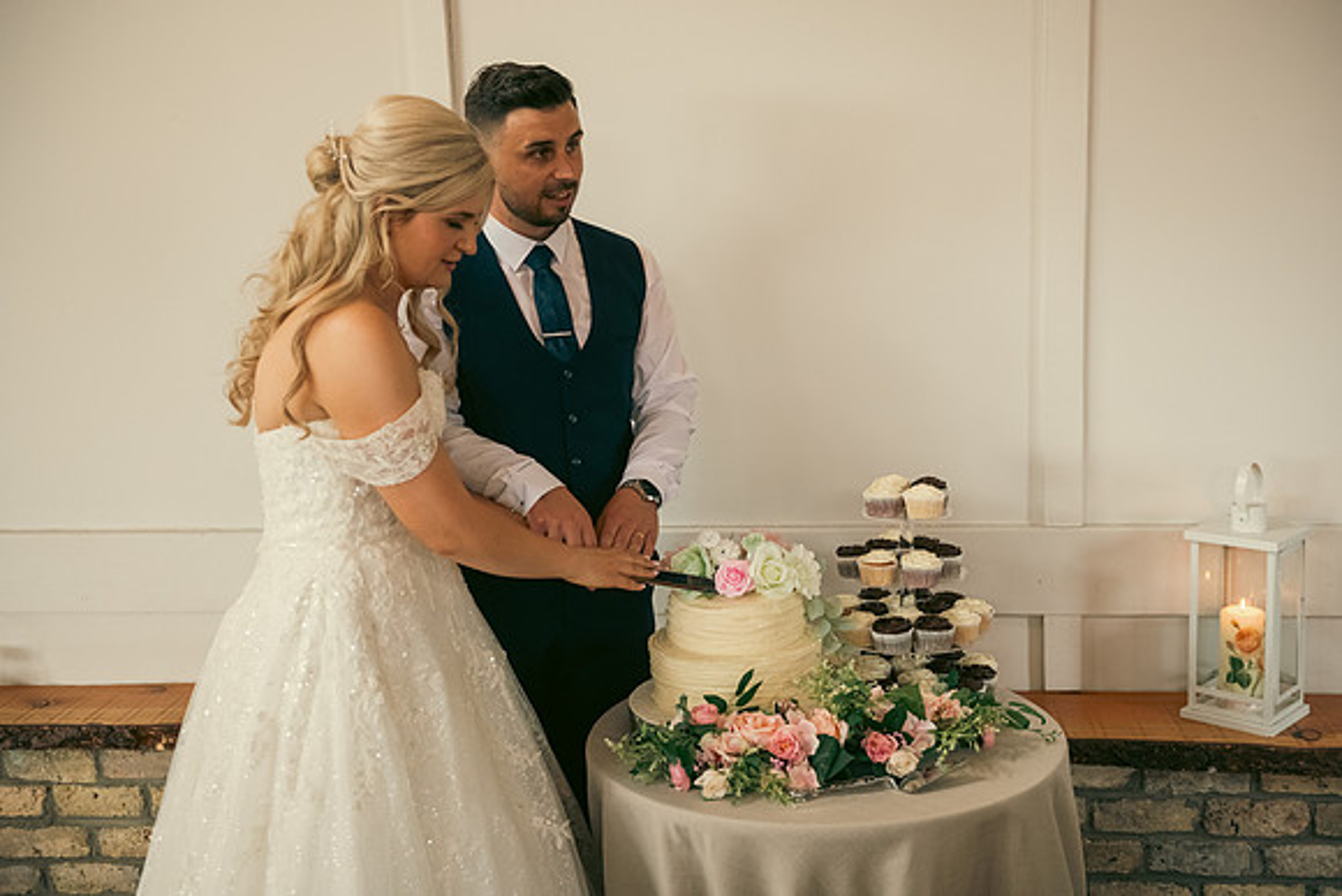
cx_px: 671
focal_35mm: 44
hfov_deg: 44.5
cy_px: 448
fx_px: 1641
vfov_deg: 30.5
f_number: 3.5
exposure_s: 1/160
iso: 1000
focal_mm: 44
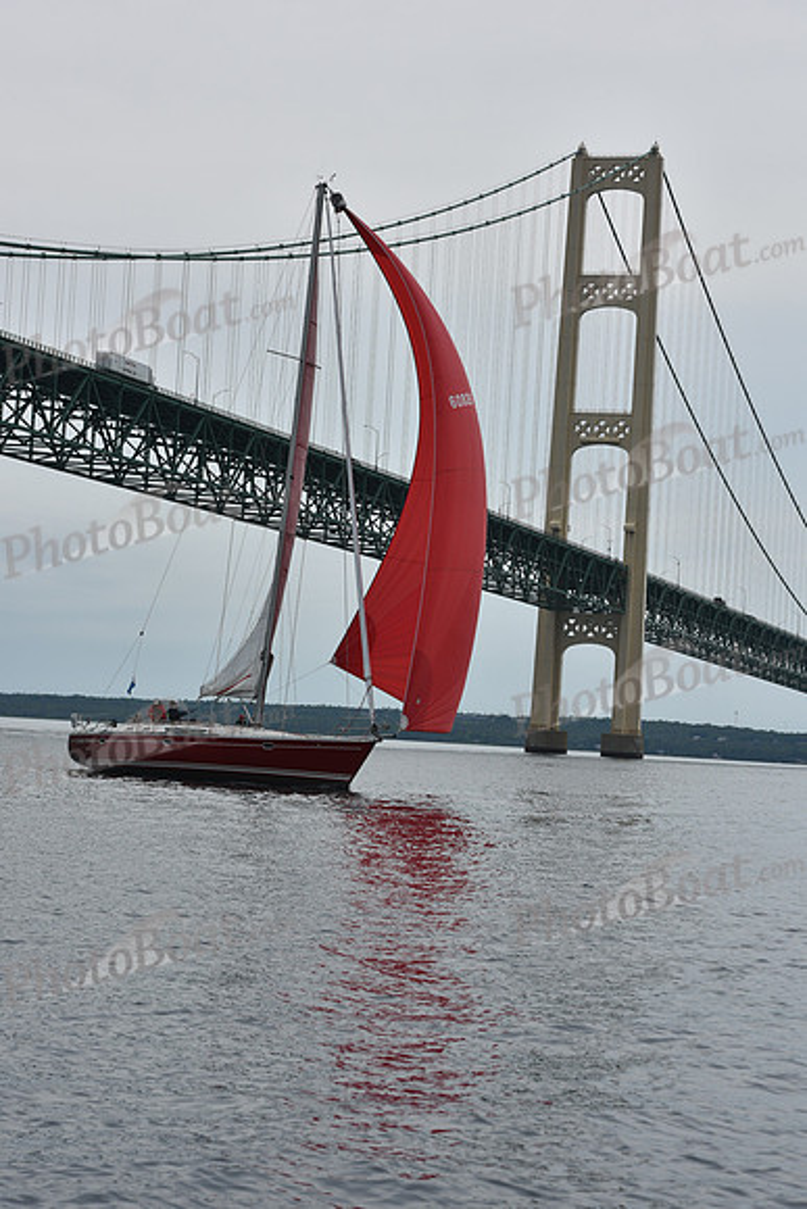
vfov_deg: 23.6
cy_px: 604
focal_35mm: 86
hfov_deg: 15.9
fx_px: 2890
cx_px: 404
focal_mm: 86
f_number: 9
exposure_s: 1/800
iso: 250
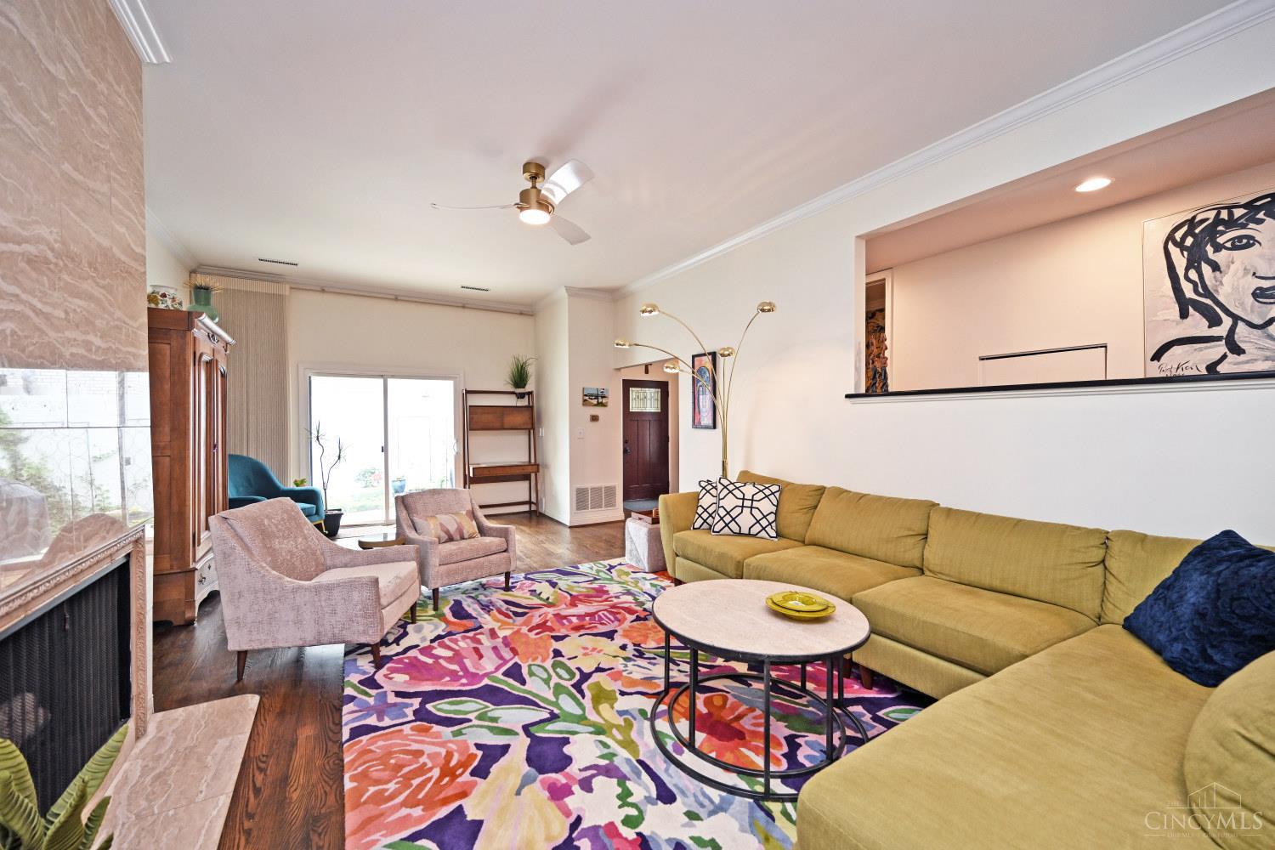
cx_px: 638
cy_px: 425
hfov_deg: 104.3
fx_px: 496
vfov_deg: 81.2
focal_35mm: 14
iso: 400
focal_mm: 14
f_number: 4
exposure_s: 1/60
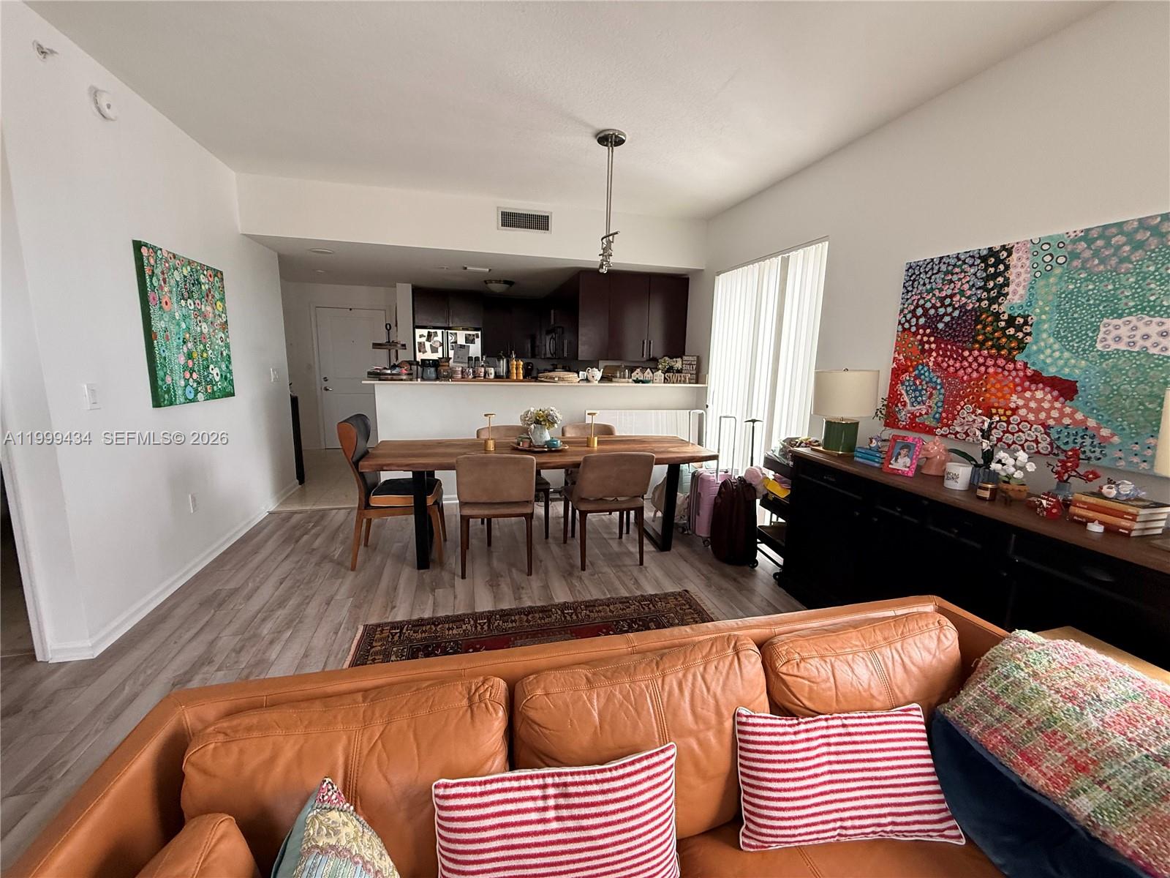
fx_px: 473
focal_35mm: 14
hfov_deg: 102.1
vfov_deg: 85.7
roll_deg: -0.7
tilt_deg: -9.4
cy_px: 439
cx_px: 585
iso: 200
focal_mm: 2.22
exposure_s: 1/99
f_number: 2.2
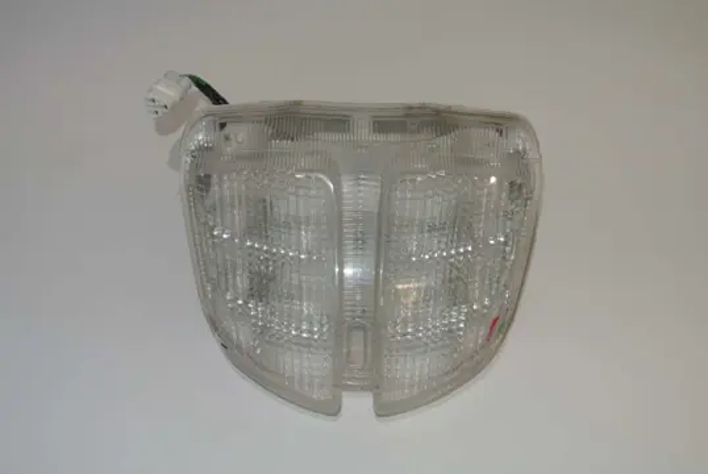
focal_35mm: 45
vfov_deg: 29.9
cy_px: 237
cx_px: 354
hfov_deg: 43.6
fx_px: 886
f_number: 4.5
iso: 200
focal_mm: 16.9
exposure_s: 1/60
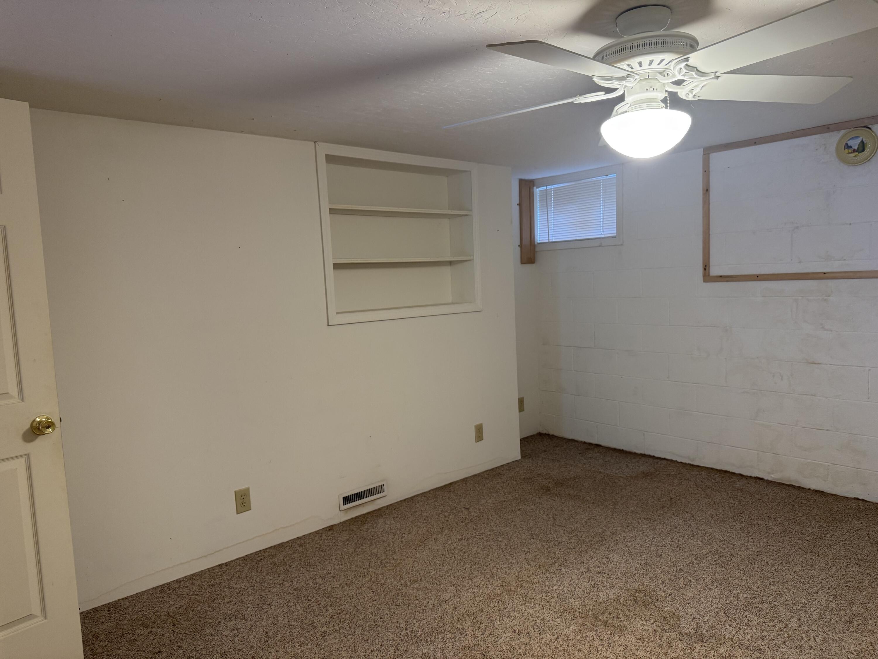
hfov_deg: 71.6
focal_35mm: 24
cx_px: 439
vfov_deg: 56.8
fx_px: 609
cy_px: 330
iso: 250
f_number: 1.78
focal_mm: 6.76
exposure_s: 1/60
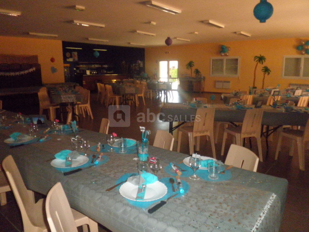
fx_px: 232
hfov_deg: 67.3
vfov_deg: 53.1
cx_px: 154
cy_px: 116
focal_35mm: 26
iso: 640
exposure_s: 1/30
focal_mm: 4.7
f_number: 7.9
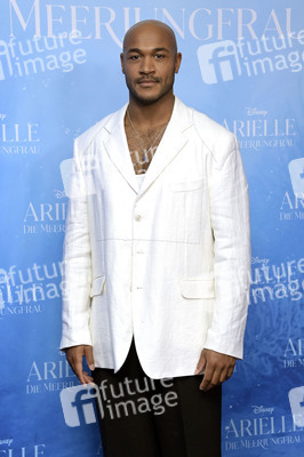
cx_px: 152
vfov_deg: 24.8
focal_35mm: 82
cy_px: 228
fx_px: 1040
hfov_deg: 16.6
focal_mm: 82
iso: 2000
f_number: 5.6
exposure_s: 1/250
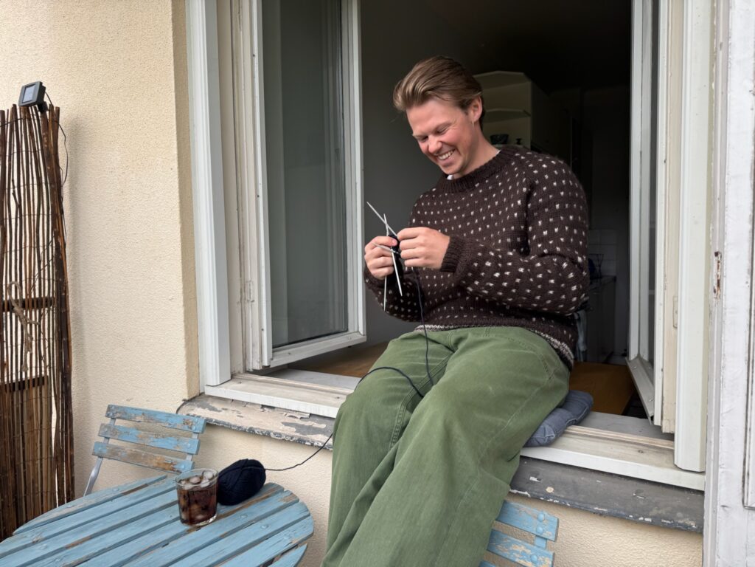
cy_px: 284
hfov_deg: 71.6
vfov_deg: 56.8
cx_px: 378
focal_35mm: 24
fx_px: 523
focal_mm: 6.76
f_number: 1.78
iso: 64
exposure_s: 1/147
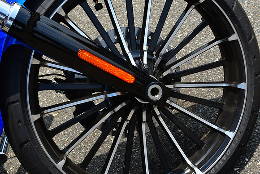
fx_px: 484
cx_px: 130
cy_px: 87
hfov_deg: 30.1
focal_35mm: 67
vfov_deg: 20.3
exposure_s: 1/100
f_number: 16
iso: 200
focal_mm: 45
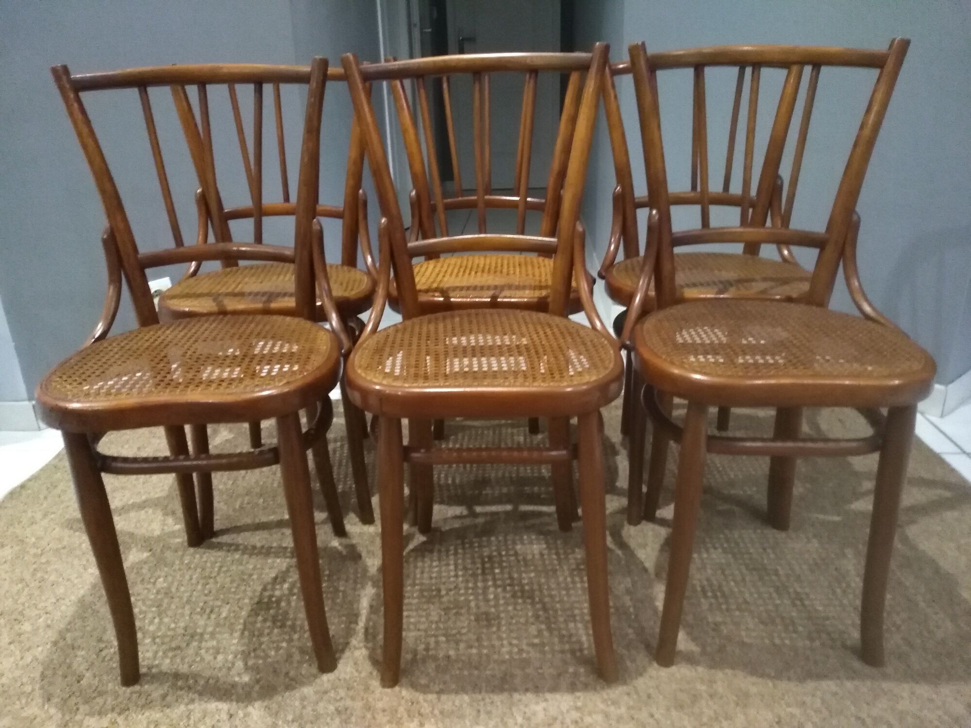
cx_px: 486
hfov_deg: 67.3
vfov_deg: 53.1
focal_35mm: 26
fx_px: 729
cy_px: 364
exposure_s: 1/14.3
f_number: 2
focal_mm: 3.54
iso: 1757
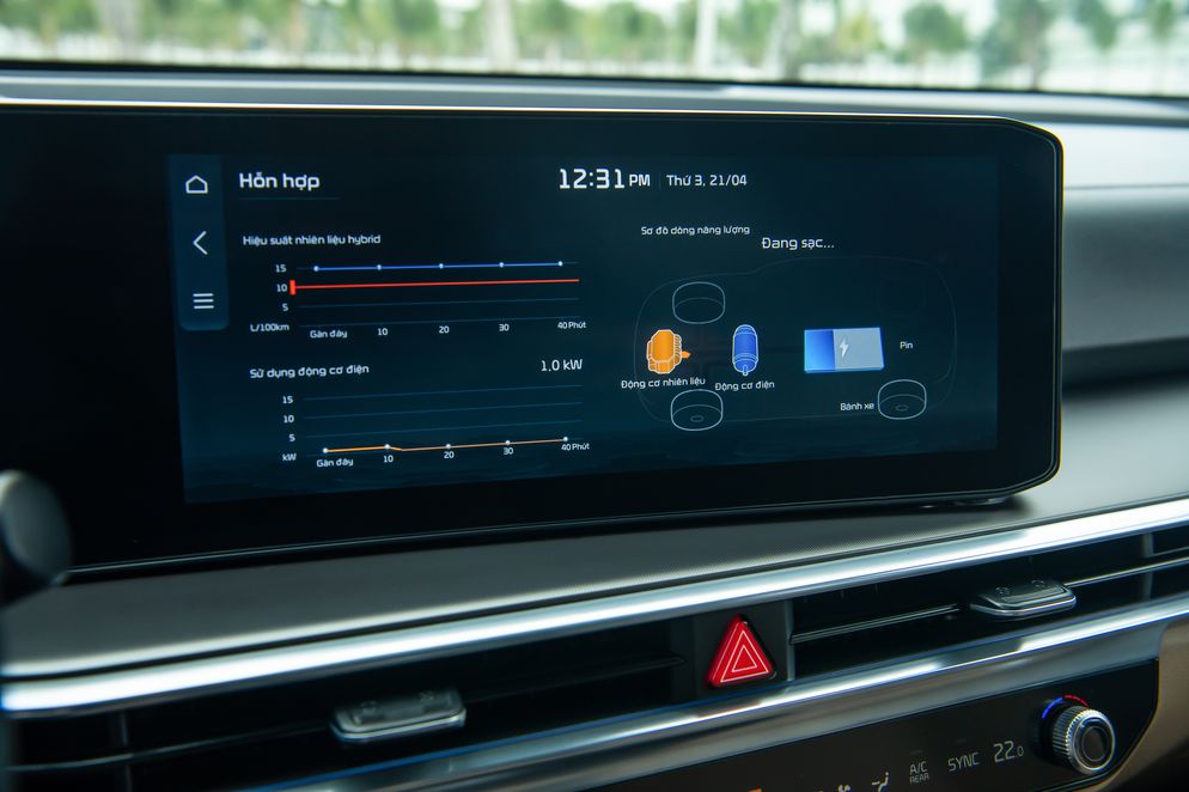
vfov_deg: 37.8
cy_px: 396
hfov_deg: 54.5
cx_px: 594
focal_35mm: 35
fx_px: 1156
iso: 500
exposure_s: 1/125
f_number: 5.6
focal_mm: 35
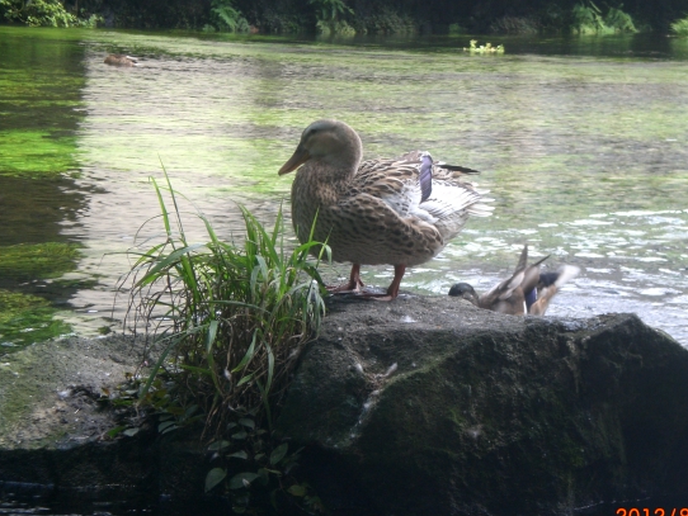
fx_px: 2346
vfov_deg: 12.6
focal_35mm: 118
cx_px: 372
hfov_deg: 16.7
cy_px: 275
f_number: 5.4
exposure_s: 1/80
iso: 100
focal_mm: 16.51
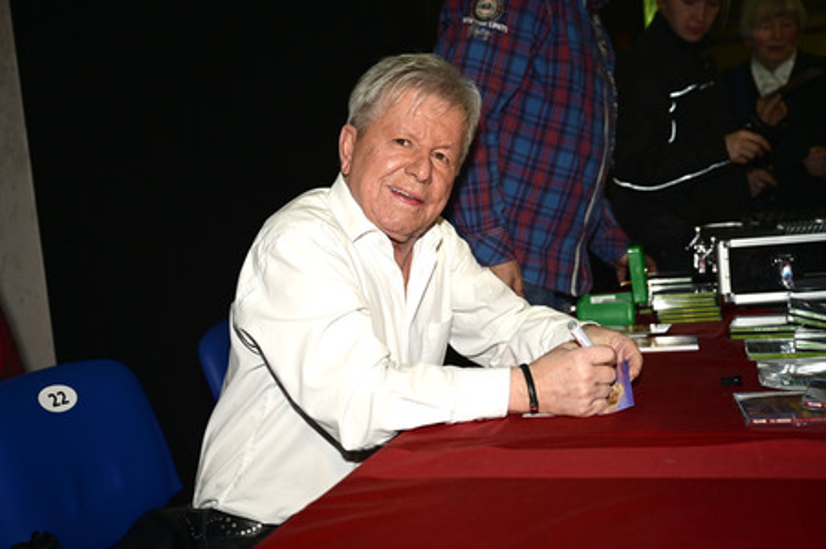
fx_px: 917
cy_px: 274
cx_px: 413
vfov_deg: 33.4
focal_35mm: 40
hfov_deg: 48.5
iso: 640
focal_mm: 40
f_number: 3.5
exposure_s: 1/200
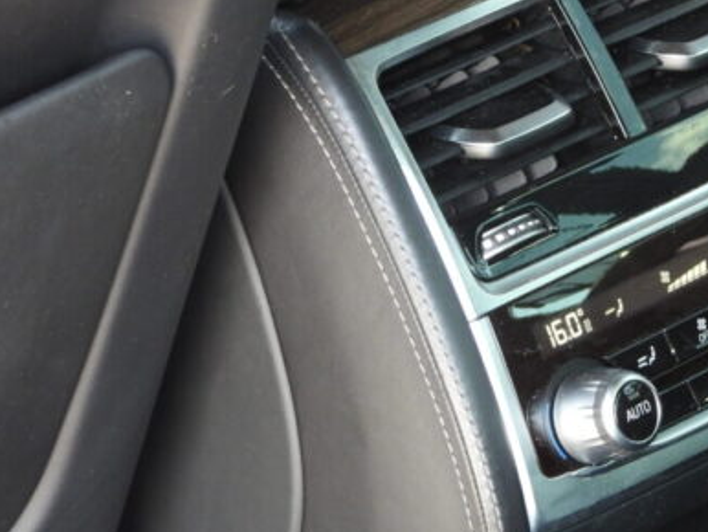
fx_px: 4339
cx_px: 556
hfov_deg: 9.3
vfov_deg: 7.0
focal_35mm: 212
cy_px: 284
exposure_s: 1/40
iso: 400
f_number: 4
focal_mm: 20.7
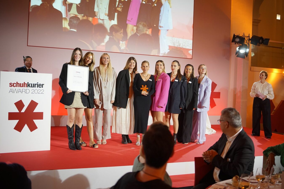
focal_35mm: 35
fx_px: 276
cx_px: 142
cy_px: 94
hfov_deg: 54.4
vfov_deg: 37.9
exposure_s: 1/90
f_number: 2
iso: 800
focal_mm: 35
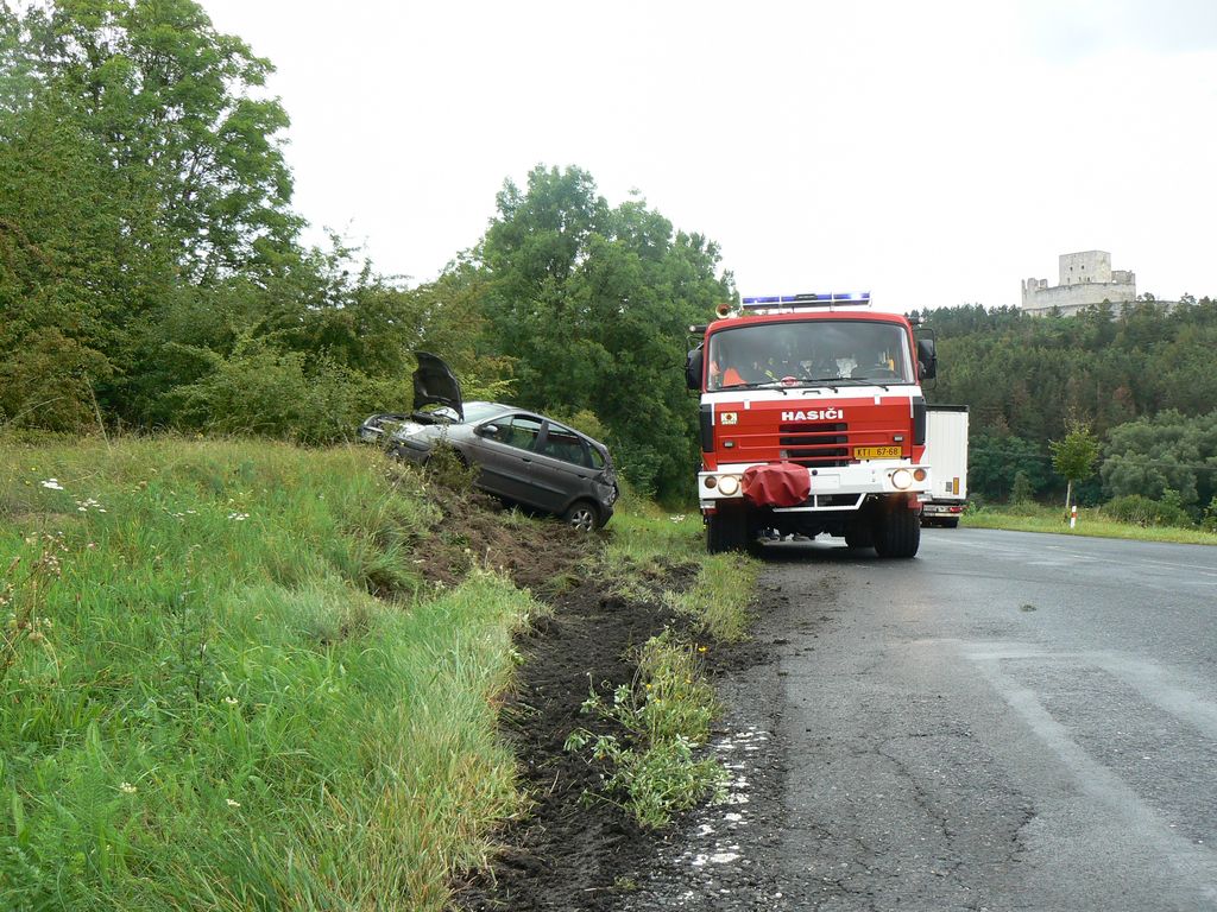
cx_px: 608
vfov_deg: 39.7
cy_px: 456
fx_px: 1266
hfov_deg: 51.4
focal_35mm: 36
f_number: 5.6
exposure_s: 1/100
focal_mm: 6
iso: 80
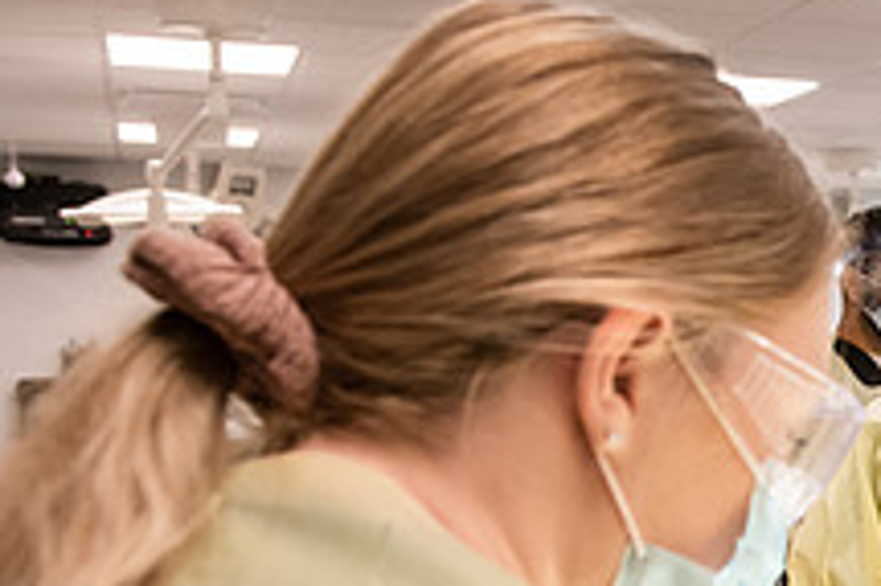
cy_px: 539
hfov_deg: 24.8
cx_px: 1082
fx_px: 1785
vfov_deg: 18.3
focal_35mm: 73
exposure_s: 1/250
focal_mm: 27
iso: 1250
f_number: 5
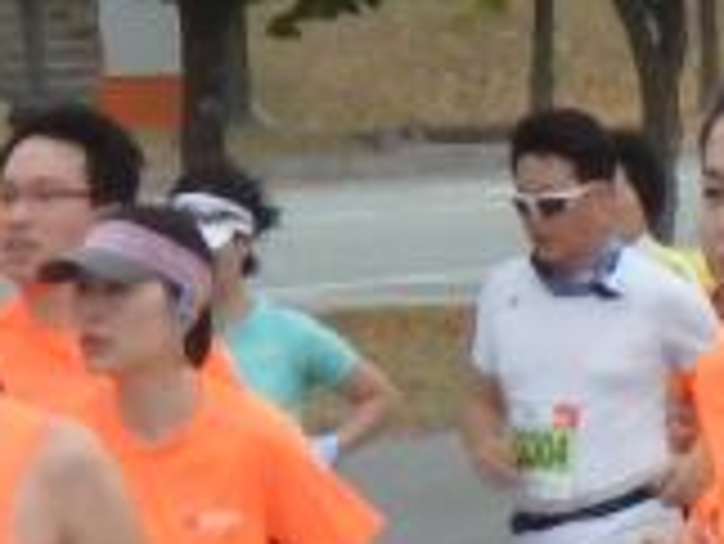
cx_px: 769
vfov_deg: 4.2
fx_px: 7389
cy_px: -166
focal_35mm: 353
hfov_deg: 5.6
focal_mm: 12.6
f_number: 5.1
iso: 640
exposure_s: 1/500
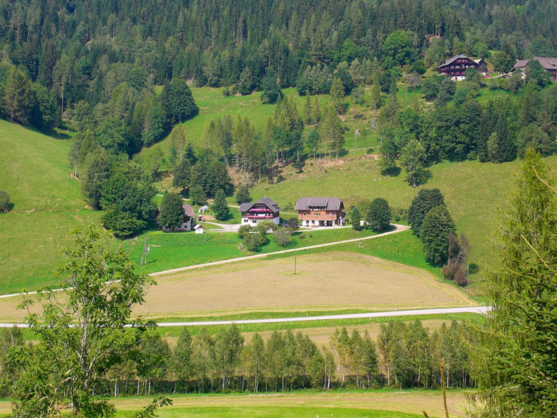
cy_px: 209
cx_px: 278
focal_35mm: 63
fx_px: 1014
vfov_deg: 23.3
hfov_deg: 30.7
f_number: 5.7
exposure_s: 1/160
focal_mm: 10.4
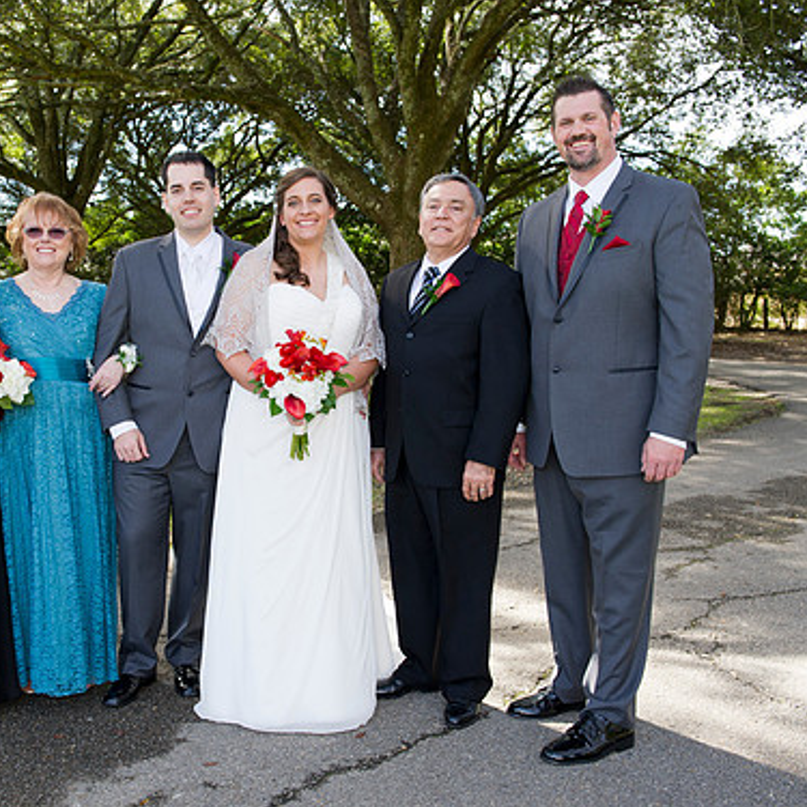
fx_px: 1108
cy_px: 413
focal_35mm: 42
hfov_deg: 39.6
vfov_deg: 40.0
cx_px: 282
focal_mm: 32
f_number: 5.6
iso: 320
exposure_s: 1/125
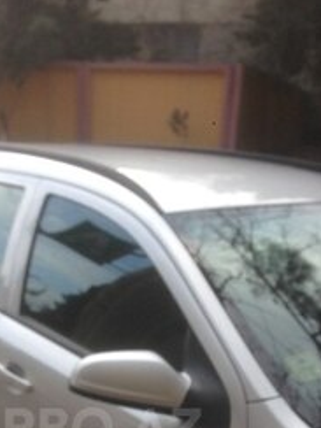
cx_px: 67
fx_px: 828
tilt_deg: -18.5
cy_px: 428
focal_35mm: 67
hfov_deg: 21.7
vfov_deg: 27.3
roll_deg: +0.7
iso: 50
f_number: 2.4
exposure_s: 1/341
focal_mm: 4.12
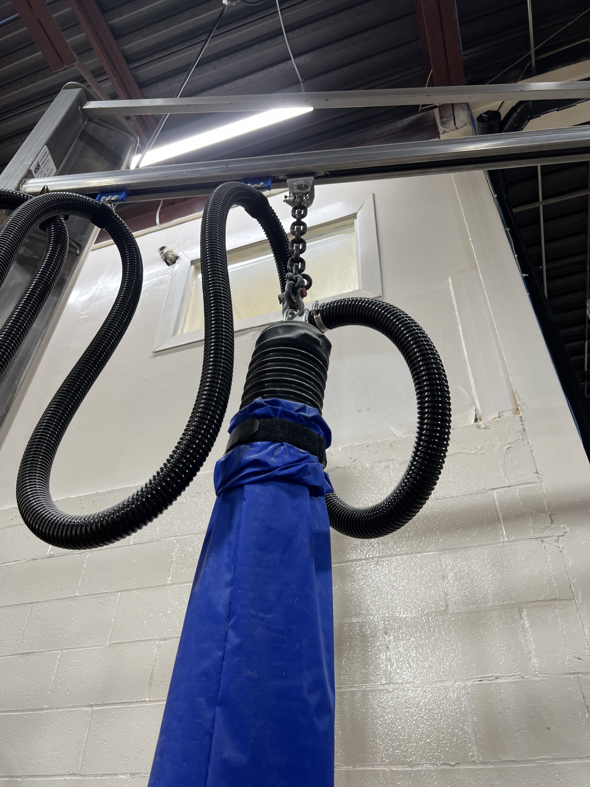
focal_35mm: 26
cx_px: 295
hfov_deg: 53.1
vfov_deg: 67.3
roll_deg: -2.1
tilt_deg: +40.5
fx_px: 591
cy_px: 394
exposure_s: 1/60
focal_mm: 5.7
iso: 64
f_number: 1.5
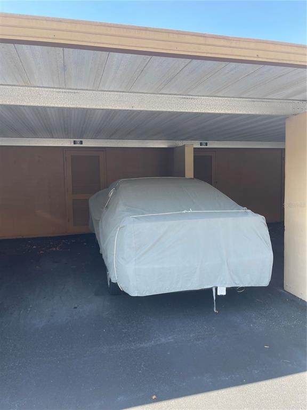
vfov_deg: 69.4
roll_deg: -0.6
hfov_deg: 54.9
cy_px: 205
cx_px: 154
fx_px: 296
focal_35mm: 25
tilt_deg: -6.1
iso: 32
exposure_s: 1/294
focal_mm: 5.1
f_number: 1.6
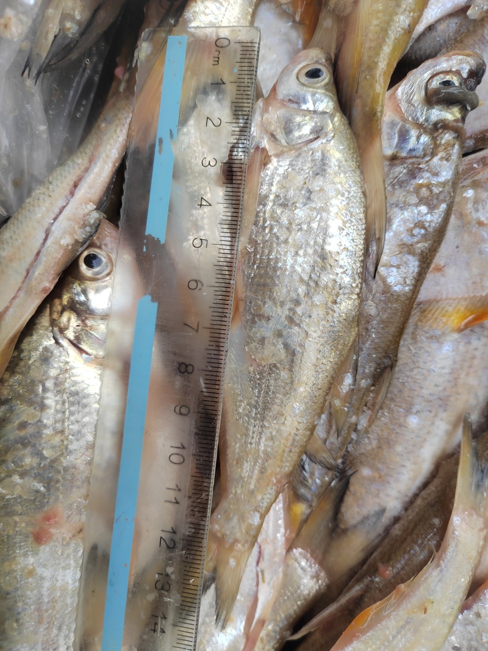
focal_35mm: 23
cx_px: 244
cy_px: 326
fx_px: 432
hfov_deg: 58.9
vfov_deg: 73.9
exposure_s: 1/100
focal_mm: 5.52
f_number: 1.9
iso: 105
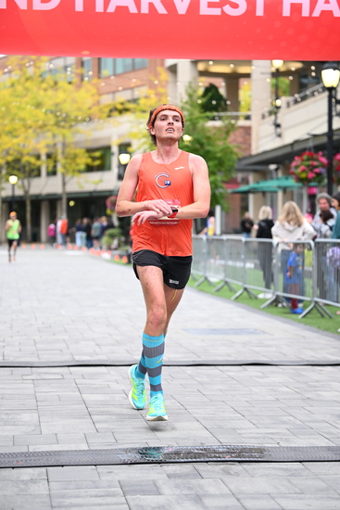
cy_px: 255
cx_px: 170
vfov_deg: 24.8
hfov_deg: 16.7
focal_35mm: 82
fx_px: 1161
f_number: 2.8
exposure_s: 1/1250
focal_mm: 82
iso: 1600
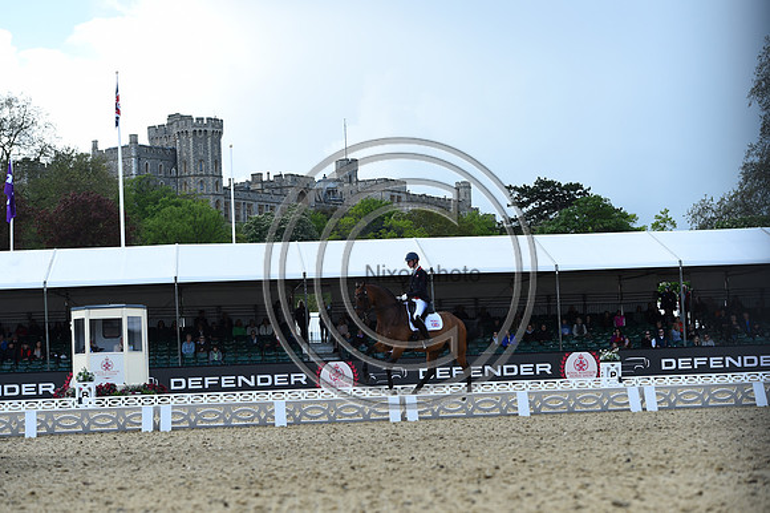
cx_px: 385
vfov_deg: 17.0
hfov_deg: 25.4
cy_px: 256
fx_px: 1710
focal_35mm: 80
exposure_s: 1/1600
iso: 400
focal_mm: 80
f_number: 5
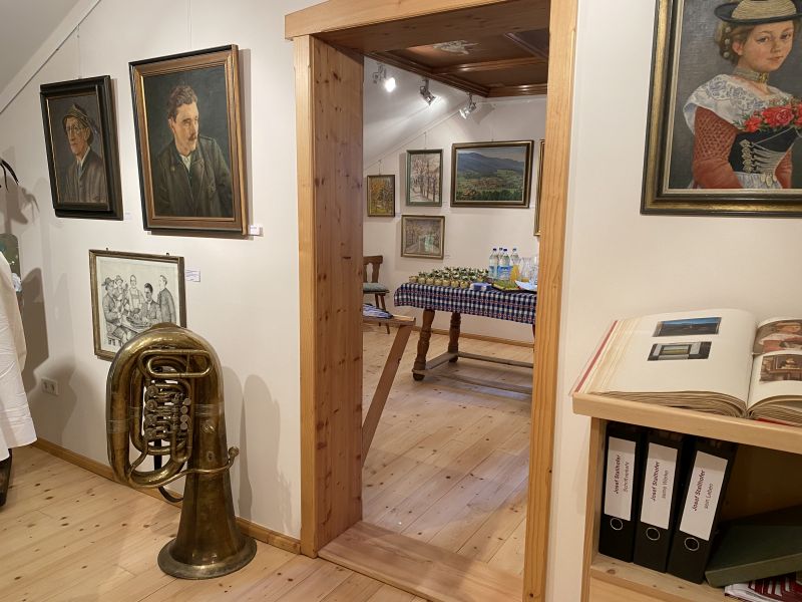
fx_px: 602
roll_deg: -0.3
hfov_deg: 67.3
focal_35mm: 26
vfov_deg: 53.1
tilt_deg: -9.8
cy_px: 301
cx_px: 401
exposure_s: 1/50
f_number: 1.8
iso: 100
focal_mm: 4.25
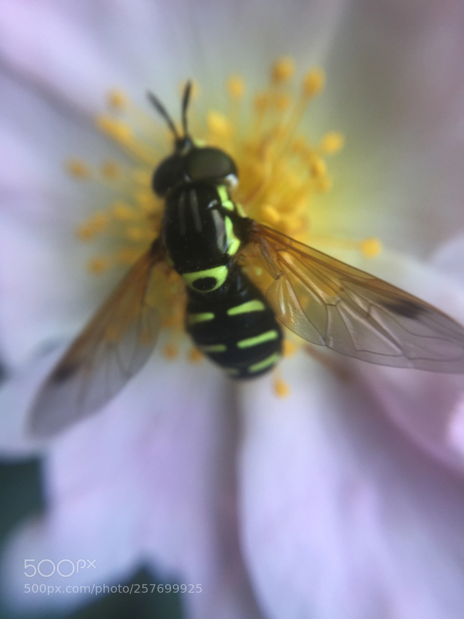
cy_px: 310
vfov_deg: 61.7
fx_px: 518
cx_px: 232
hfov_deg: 48.2
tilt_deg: -53.9
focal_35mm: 29
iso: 32
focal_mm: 4.15
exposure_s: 1/50
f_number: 2.2
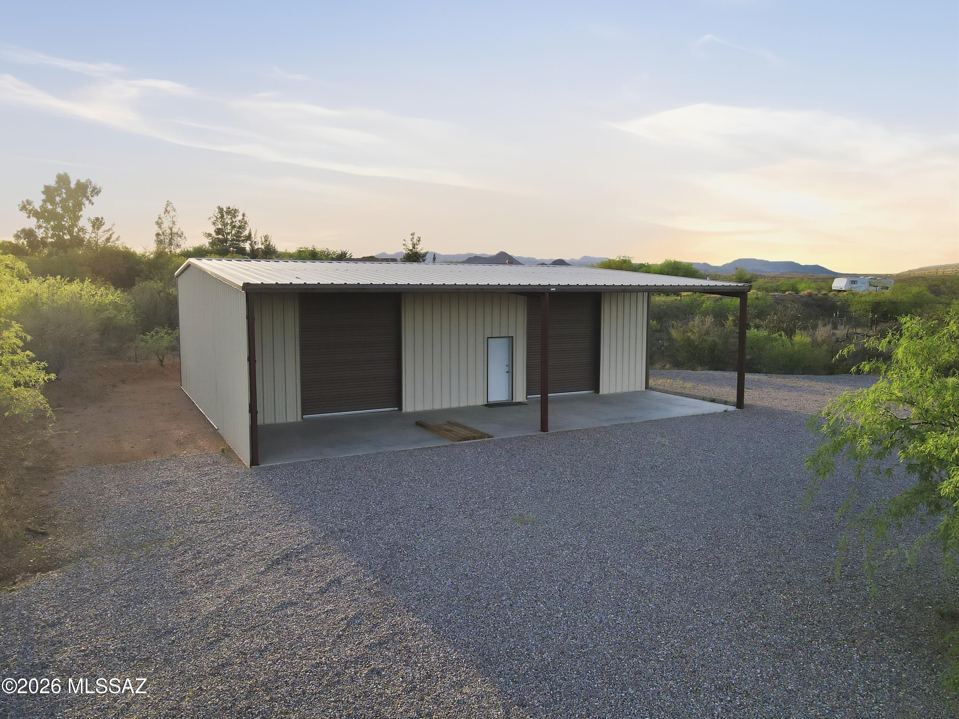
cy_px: 360
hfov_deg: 71.6
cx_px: 480
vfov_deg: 56.8
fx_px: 665
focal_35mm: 24
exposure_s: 1/500
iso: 110
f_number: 2.8
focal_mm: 4.5
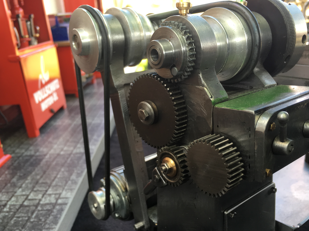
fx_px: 303
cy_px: 133
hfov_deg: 54.0
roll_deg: +2.2
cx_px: 158
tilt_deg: -19.7
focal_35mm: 34
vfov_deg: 41.7
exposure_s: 1/100
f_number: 2.2
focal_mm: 4.15
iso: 40
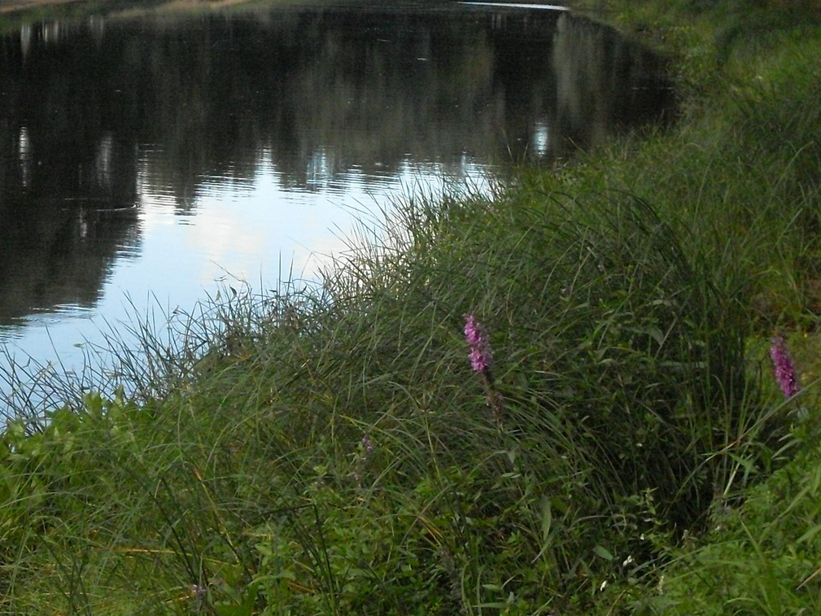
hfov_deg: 17.1
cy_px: 197
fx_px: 2728
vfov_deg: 12.9
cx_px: 316
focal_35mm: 115
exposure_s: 1/1000
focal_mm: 13.5
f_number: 4
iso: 400
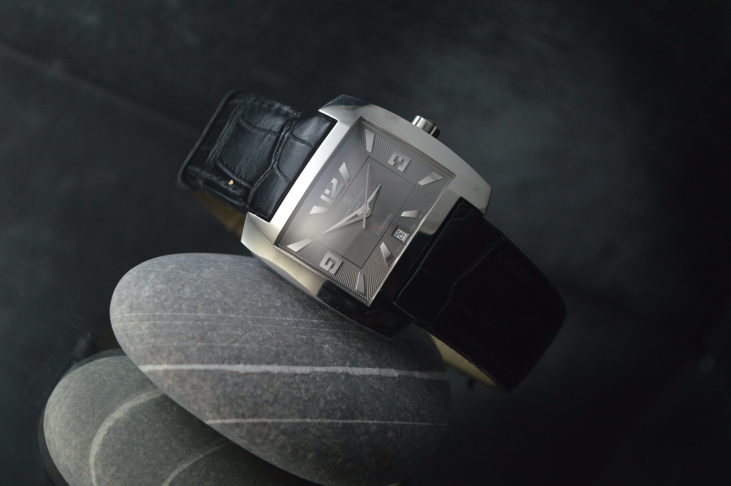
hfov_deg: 26.0
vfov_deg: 17.5
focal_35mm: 78
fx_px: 1582
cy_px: 243
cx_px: 366
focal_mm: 52
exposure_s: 1/160
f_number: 6.3
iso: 800
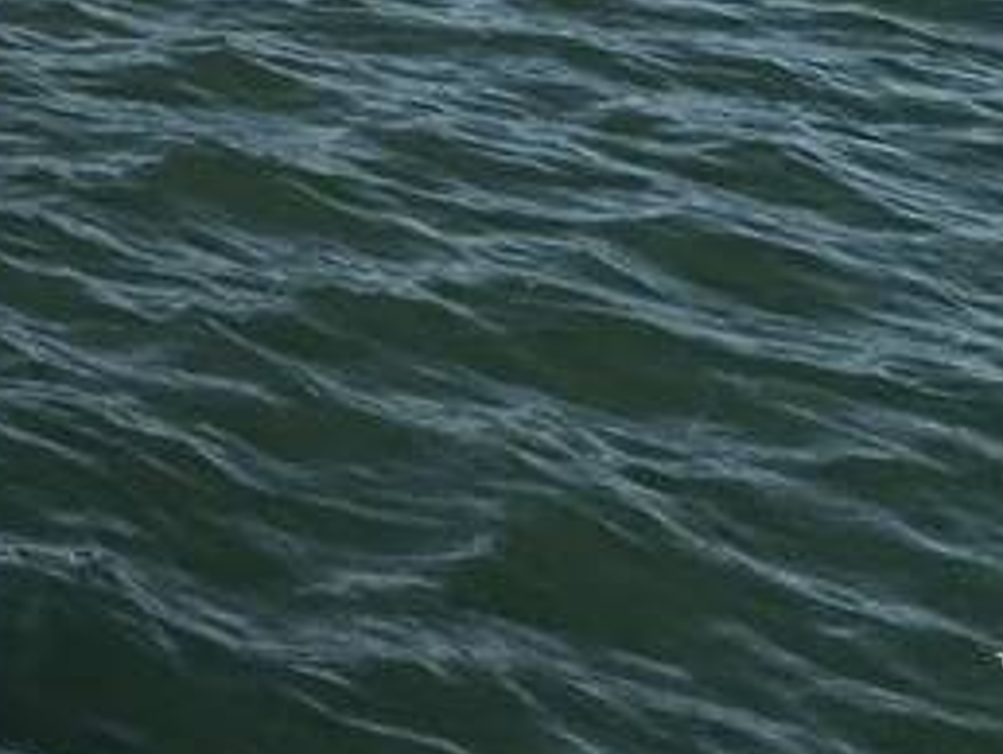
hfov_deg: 14.4
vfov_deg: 16.4
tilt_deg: -3.8
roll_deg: +0.1
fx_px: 2262
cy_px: -521
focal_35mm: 78
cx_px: -1485
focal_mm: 2.22
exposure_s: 1/1715
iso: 50
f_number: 2.2
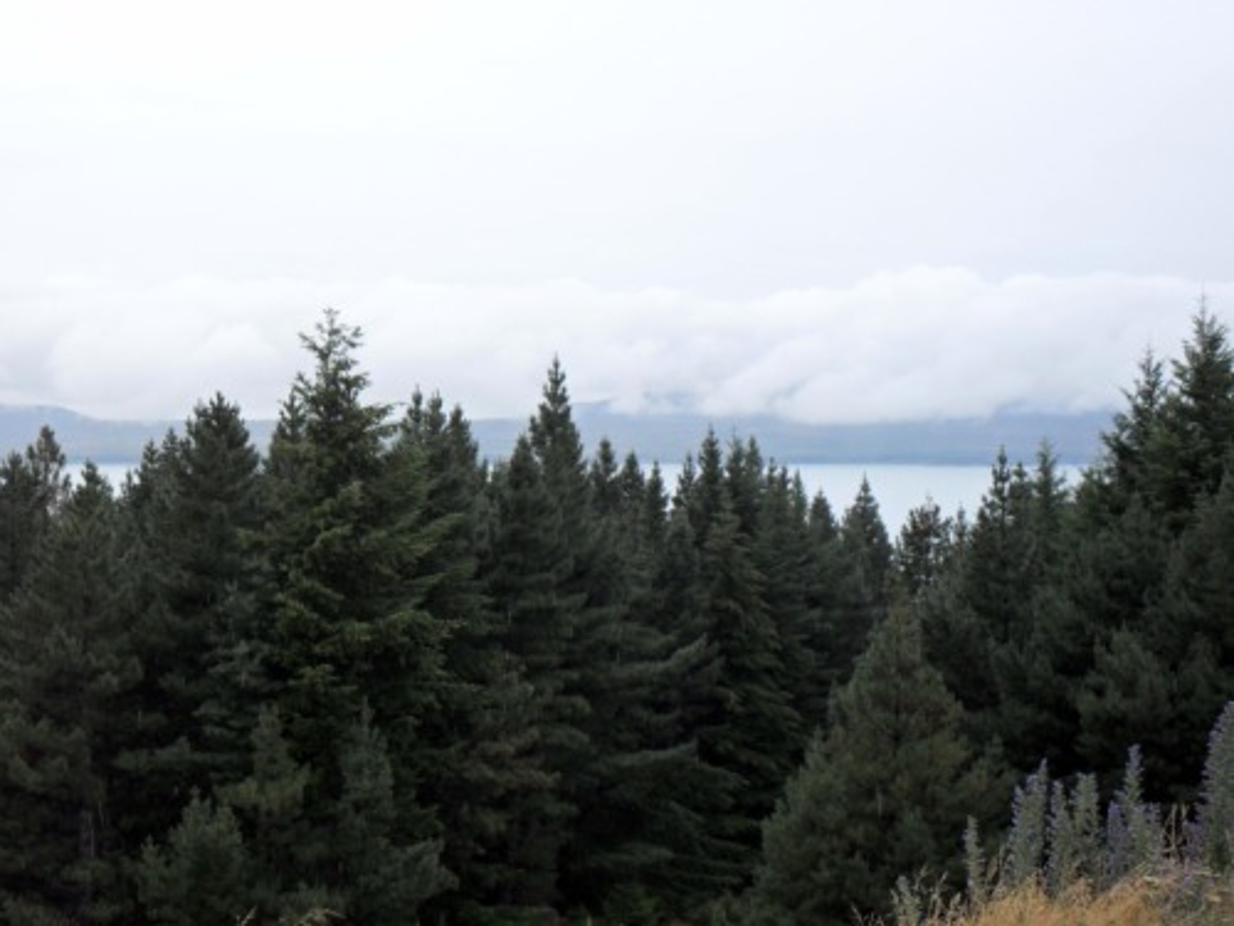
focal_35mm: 63
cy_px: 463
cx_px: 617
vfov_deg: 23.3
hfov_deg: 30.7
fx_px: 2246
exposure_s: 1/350
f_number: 5.6
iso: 100
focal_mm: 11.2
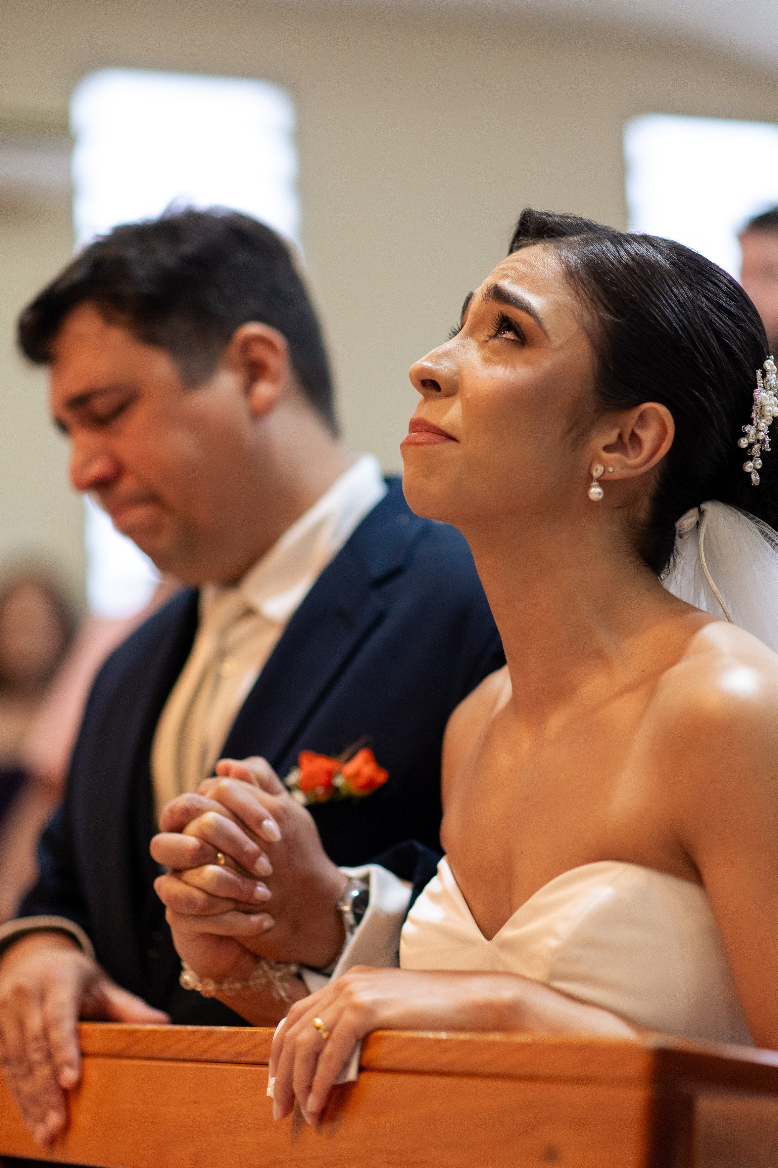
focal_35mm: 94
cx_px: 410
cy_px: 588
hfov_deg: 14.6
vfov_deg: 21.7
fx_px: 3047
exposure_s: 1/320
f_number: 2
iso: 2500
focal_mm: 85
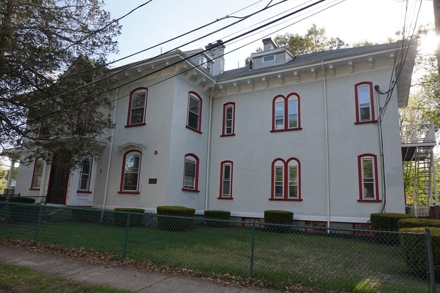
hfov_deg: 73.8
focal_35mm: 24
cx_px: 220
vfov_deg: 53.1
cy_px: 146
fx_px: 293
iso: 100
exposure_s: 1/100
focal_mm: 16
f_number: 8
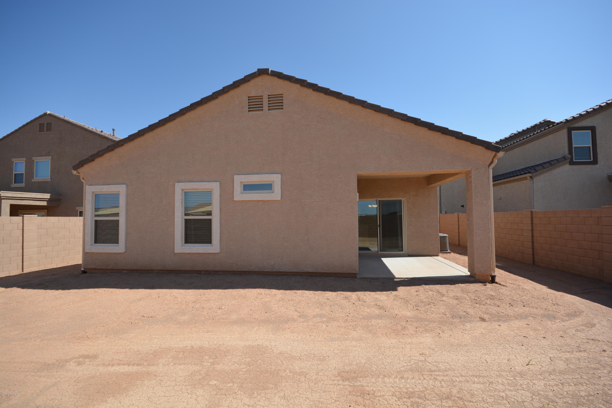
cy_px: 204
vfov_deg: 77.3
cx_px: 306
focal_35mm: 15
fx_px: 255
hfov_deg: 100.4
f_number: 8
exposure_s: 1/250
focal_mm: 10
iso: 100
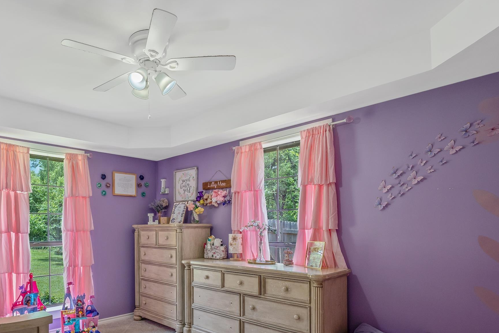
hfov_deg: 73.5
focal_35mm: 23
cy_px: 233
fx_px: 319
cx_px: 162
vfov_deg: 53.6
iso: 800
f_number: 8
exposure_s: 1/40
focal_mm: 16
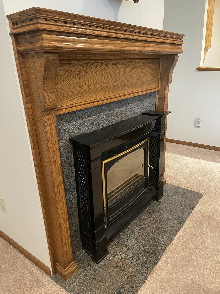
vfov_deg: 69.4
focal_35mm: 25
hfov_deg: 54.9
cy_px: 147
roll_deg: +2.3
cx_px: 110
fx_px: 212
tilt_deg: -20.0
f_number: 1.6
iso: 400
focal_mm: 5.1
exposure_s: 1/40
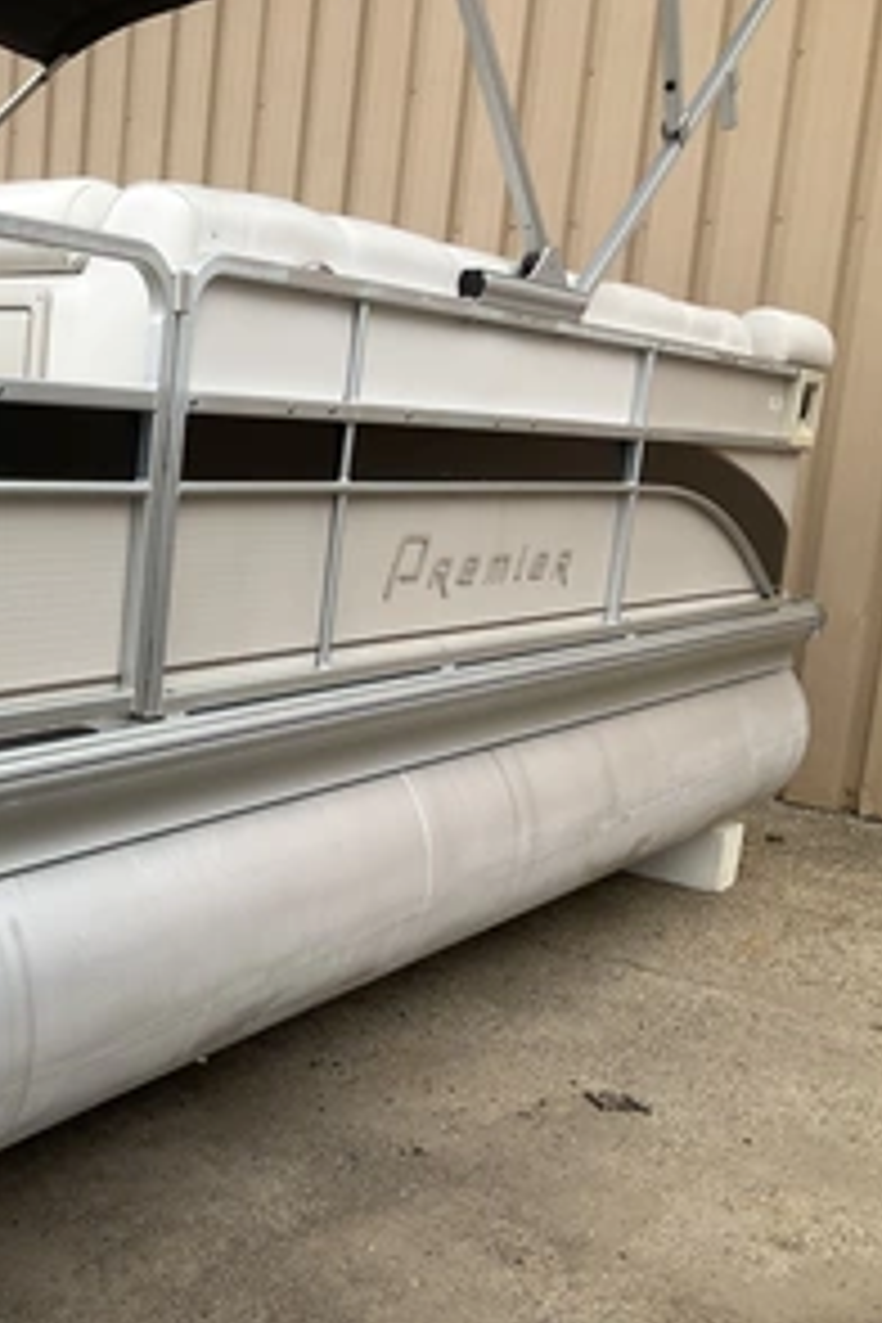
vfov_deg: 47.4
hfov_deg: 30.5
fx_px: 1507
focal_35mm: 41
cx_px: 18
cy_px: 670
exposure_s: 1/1279
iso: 25
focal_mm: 3
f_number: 1.8
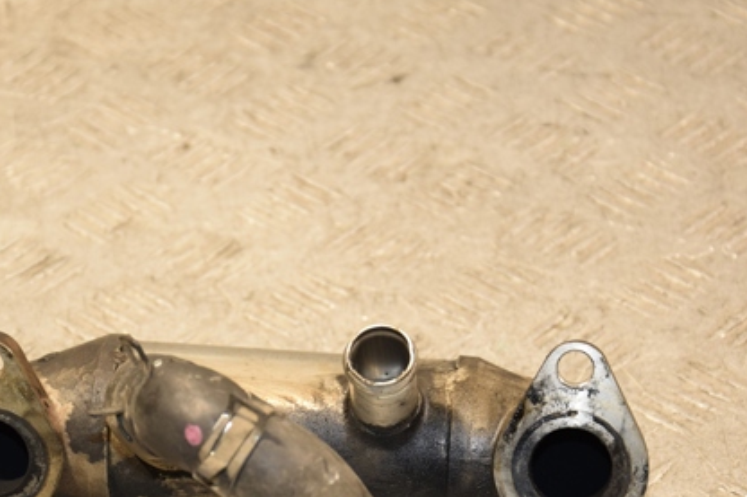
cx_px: 271
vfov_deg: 9.6
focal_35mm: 143
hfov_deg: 14.3
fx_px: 2966
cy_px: 362
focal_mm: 62
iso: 800
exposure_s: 1/125
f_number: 5.3
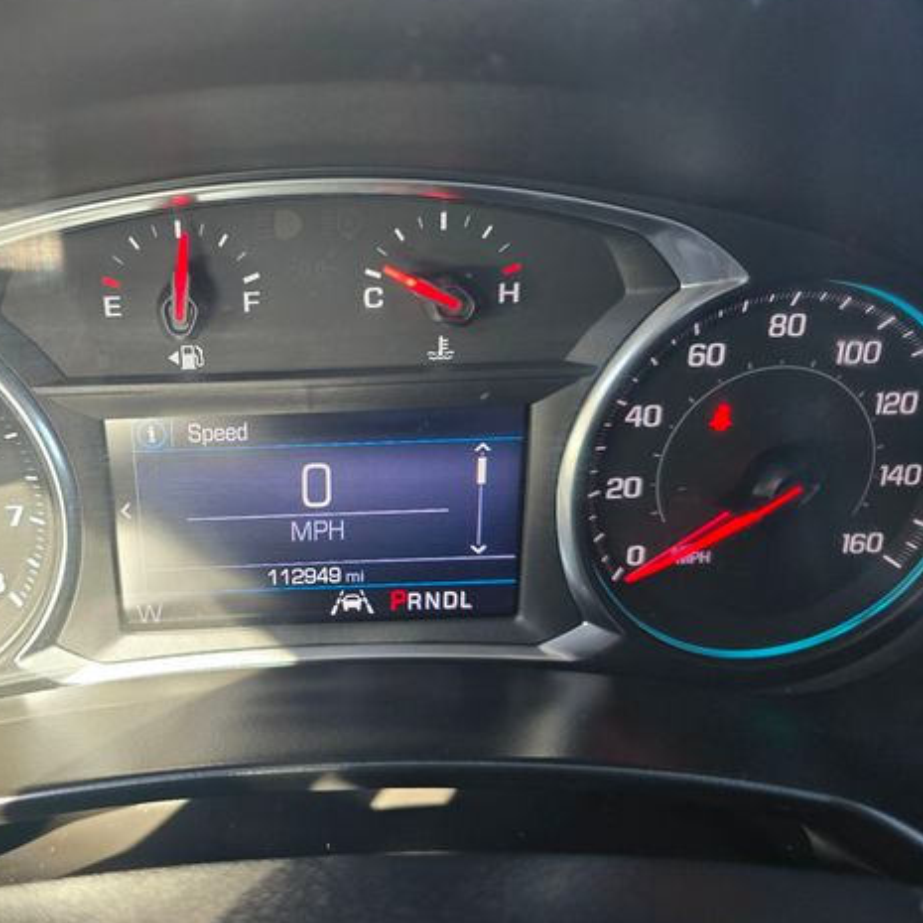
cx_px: 290
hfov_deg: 55.8
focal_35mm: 28
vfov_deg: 57.3
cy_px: 462
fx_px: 845
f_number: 1.7
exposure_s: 1/52.5
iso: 40
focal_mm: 6.3
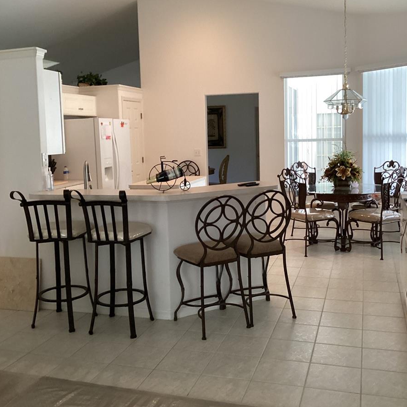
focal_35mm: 37
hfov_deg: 44.9
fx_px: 492
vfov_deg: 44.8
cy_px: 169
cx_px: 204
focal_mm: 3.3
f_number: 2.4
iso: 320
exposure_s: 1/60
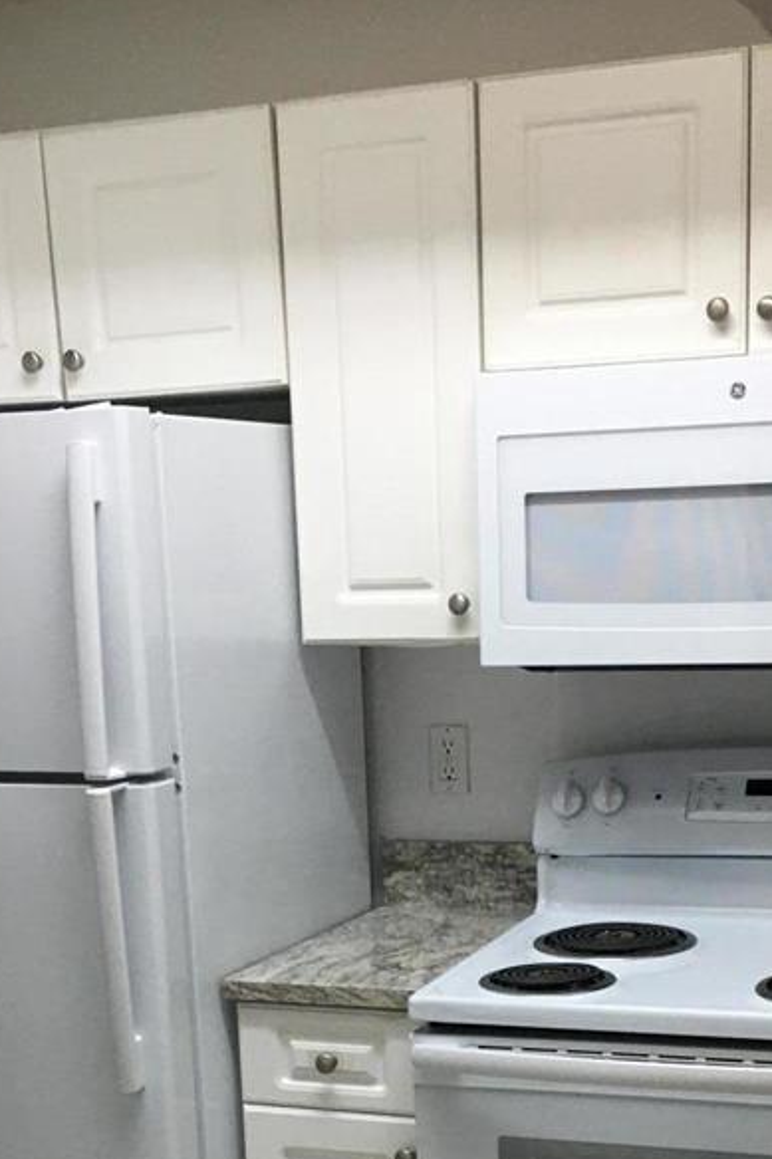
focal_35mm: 62
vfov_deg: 30.5
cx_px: 419
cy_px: 1109
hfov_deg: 21.9
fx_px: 1995
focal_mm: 4.15
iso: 40
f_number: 2.2
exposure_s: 1/30
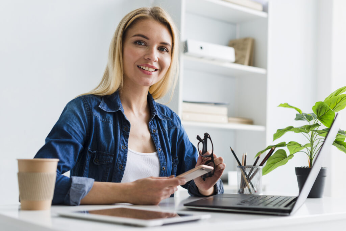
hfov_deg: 39.6
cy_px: 116
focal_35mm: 50
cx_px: 173
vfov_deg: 27.0
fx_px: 481
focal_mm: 50
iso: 320
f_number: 2.8
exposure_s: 1/160
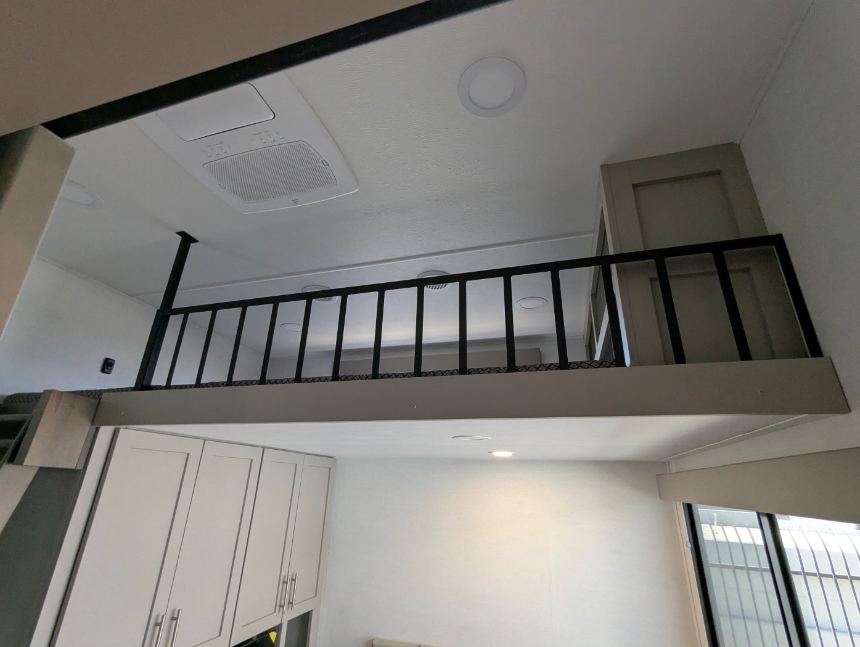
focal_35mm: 16
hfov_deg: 94.4
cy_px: 324
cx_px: 430
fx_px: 398
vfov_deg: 78.2
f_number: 2.2
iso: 272
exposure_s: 1/125
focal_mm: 2.35
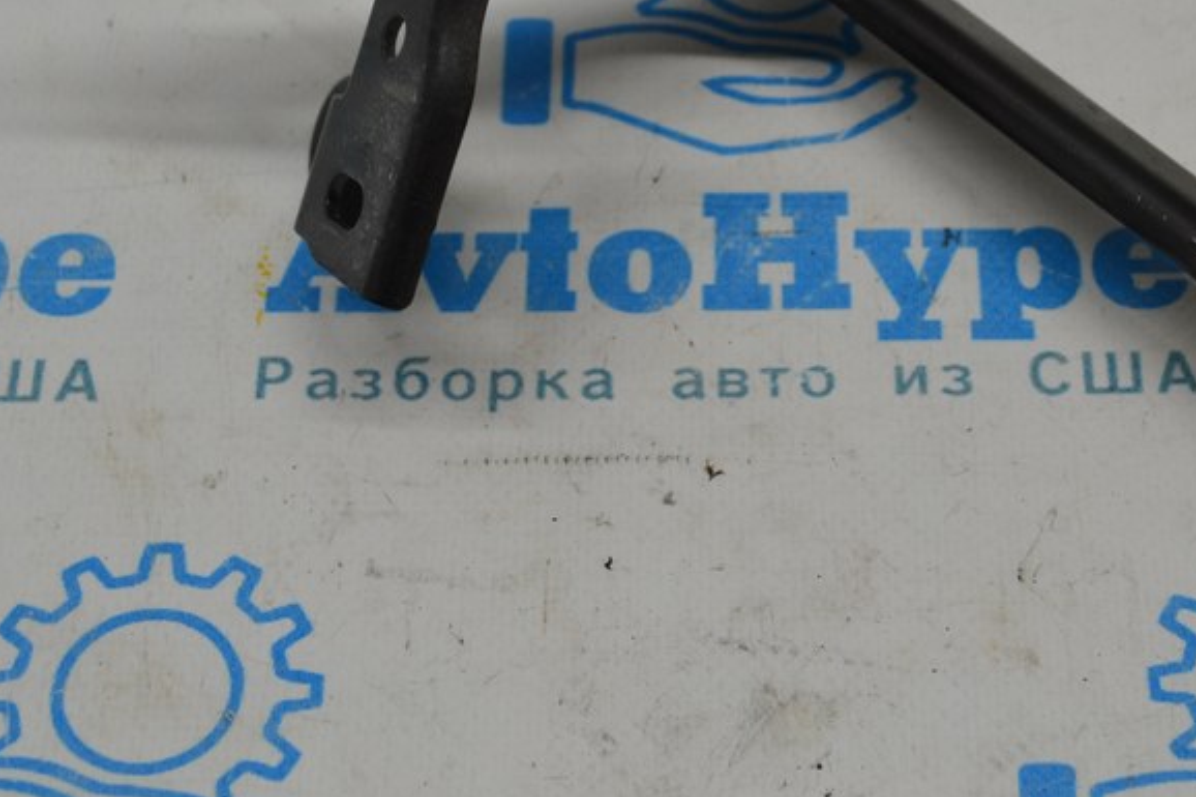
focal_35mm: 101
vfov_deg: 13.5
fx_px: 3354
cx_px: 745
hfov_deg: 20.2
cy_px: 154
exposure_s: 1/125
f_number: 5.6
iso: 320
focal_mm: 38
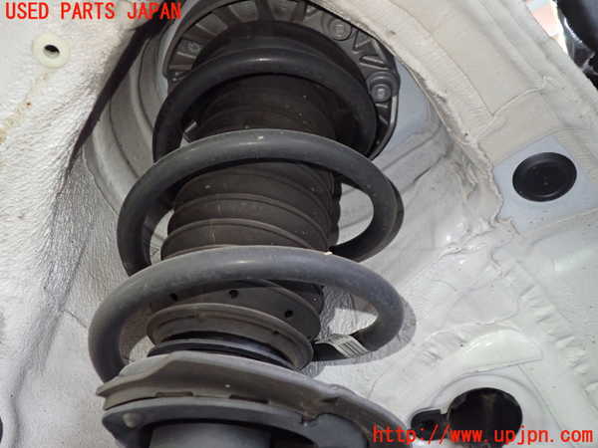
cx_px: 299
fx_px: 518
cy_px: 224
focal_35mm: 30
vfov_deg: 46.8
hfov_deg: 60.0
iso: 800
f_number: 2.3
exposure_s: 1/30
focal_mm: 5.4
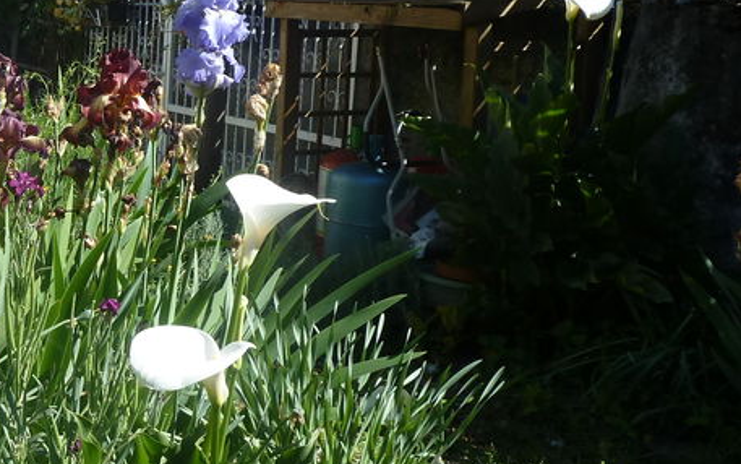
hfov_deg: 31.3
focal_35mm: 58
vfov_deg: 22.4
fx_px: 1172
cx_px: -66
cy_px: 185
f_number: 4
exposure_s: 1/320
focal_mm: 4.1
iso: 80
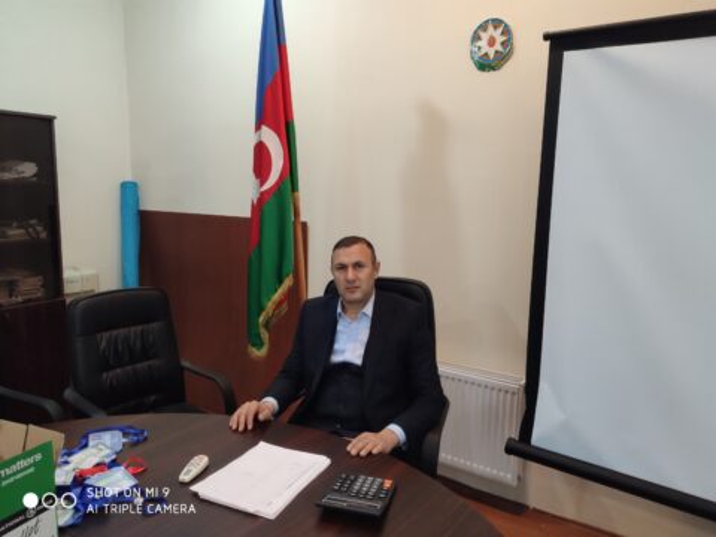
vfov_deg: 51.4
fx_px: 558
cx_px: 358
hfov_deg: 65.3
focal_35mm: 27
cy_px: 268
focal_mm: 4.75
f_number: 1.75
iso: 2808
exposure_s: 1/50
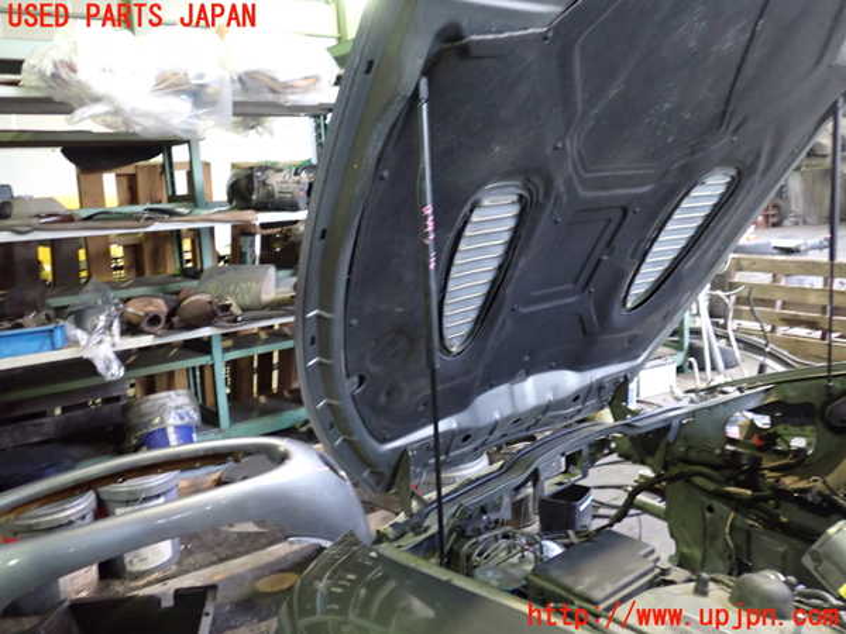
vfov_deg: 46.8
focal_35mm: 30
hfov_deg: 60.0
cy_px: 317
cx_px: 423
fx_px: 733
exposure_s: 1/30
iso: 800
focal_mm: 5.4
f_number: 2.3
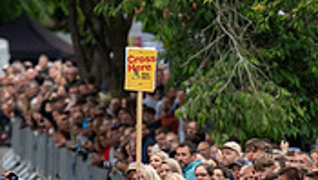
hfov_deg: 2.3
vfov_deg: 1.3
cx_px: 139
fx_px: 7878
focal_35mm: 933
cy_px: 168
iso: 1000
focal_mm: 191
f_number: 2.8
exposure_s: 1/800
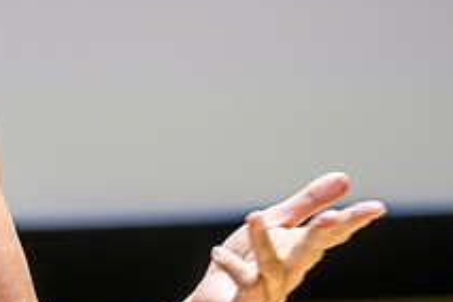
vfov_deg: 2.2
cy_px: -73
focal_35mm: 625
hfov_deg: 3.3
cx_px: -128
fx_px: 7864
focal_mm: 150
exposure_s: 1/250
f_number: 2.8
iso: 1100
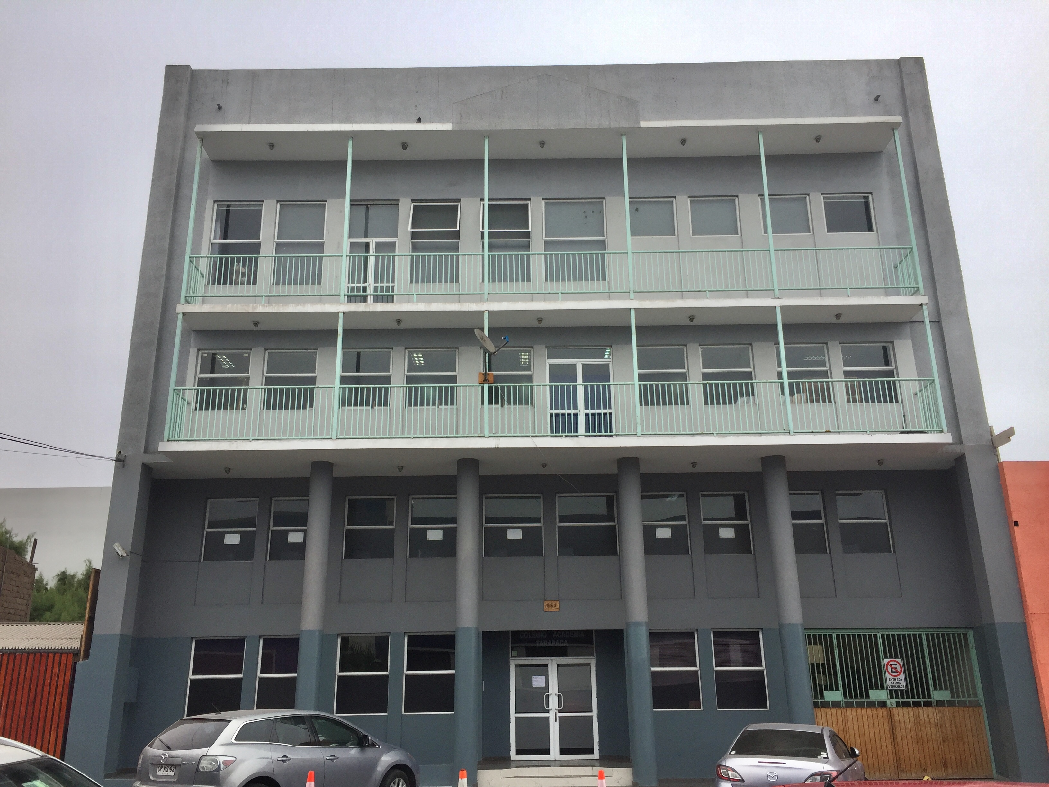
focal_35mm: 29
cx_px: 524
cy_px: 394
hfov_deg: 61.7
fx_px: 879
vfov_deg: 48.2
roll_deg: +0.8
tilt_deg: +18.1
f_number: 2.2
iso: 32
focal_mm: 4.15
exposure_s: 1/608
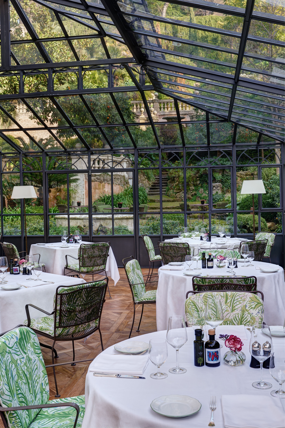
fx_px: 475
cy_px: 214
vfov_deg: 48.5
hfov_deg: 33.4
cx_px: 142
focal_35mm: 40
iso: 200
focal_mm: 40
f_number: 14
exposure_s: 1/3.33
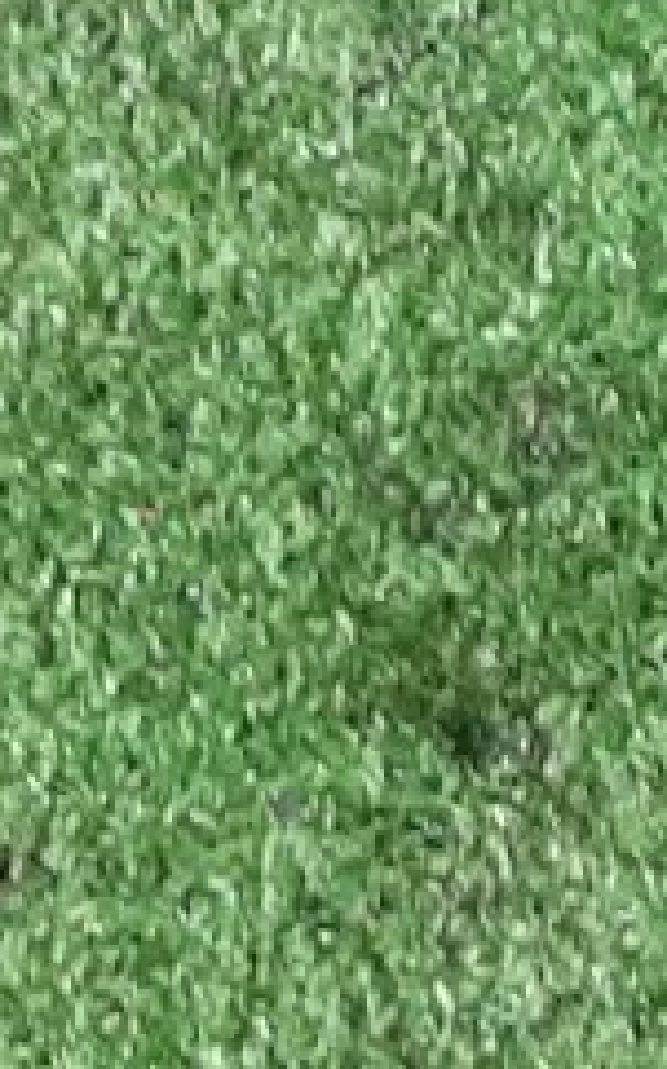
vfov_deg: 11.2
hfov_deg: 7.4
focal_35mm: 164
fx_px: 4776
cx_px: 1679
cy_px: -1281
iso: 136
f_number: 1.7
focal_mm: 3.93
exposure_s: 1/50
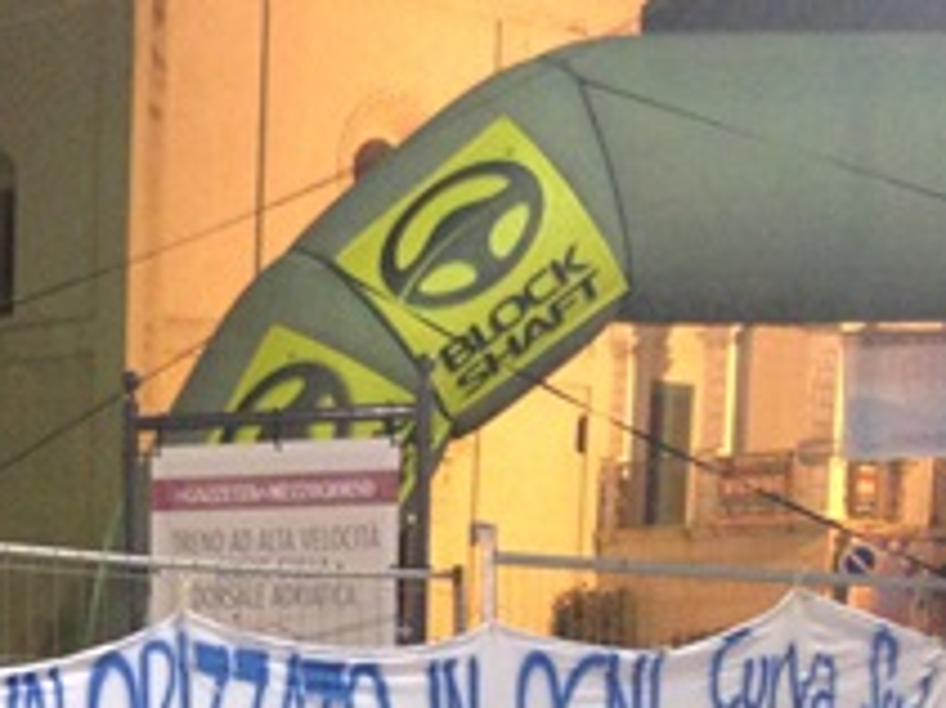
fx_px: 2731
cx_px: -206
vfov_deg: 14.0
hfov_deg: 18.6
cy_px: 1004
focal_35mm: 100
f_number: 2.4
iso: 250
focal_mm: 4.12
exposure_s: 1/20
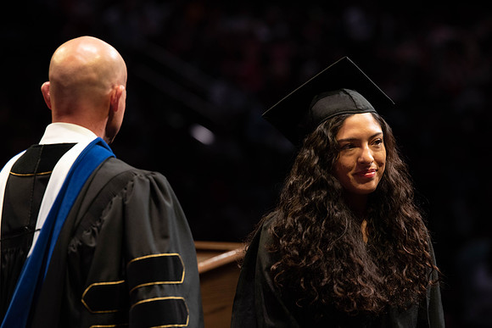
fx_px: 2734
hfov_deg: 10.3
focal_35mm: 200
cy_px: 164
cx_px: 246
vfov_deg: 6.9
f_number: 4.5
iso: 1600
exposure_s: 1/320
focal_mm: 200
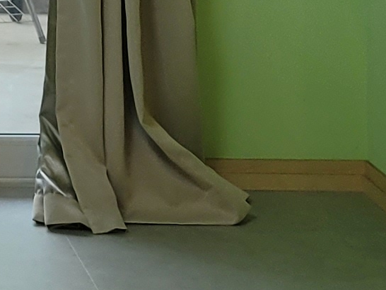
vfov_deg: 7.3
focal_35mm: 192
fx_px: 2142
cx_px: -407
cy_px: -408
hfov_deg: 9.6
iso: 64
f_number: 1.8
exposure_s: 1/120
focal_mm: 5.4
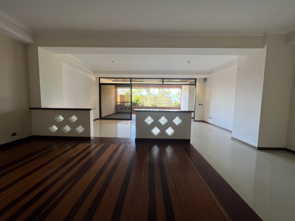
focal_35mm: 13
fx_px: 111
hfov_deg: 106.2
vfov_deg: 89.9
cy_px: 110
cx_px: 148
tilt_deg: -5.3
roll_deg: -1.3
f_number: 1.8
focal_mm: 1.57
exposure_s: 1/120
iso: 50
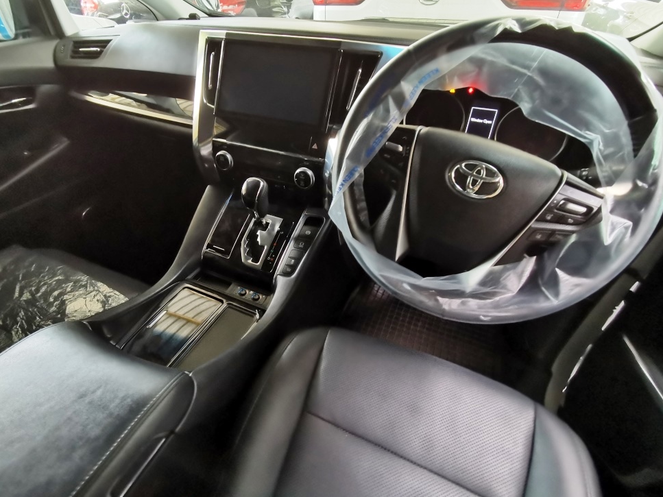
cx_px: 317
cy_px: 240
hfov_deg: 87.7
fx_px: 345
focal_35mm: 18
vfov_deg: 71.6
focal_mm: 2.23
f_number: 2.2
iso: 320
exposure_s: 1/33.3
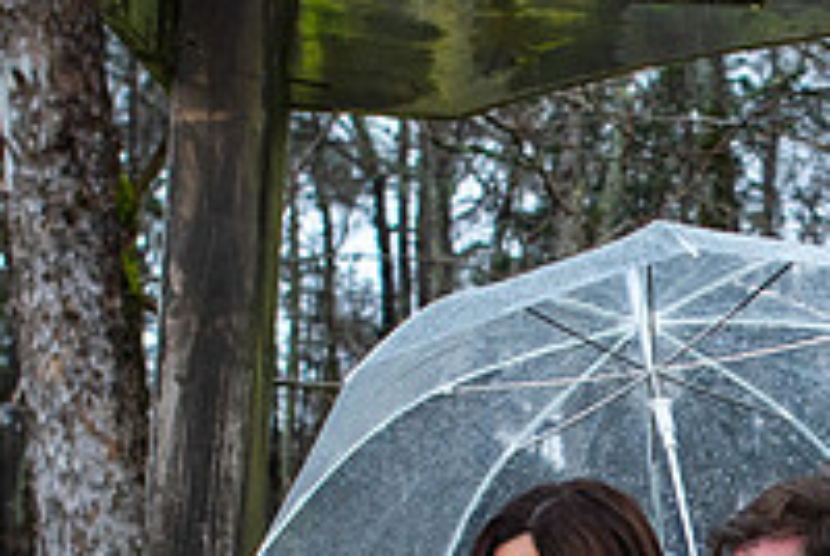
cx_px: 972
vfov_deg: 14.0
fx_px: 2170
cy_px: 738
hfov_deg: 20.4
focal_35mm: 94
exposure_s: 1/160
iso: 640
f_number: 3.2
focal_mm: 24
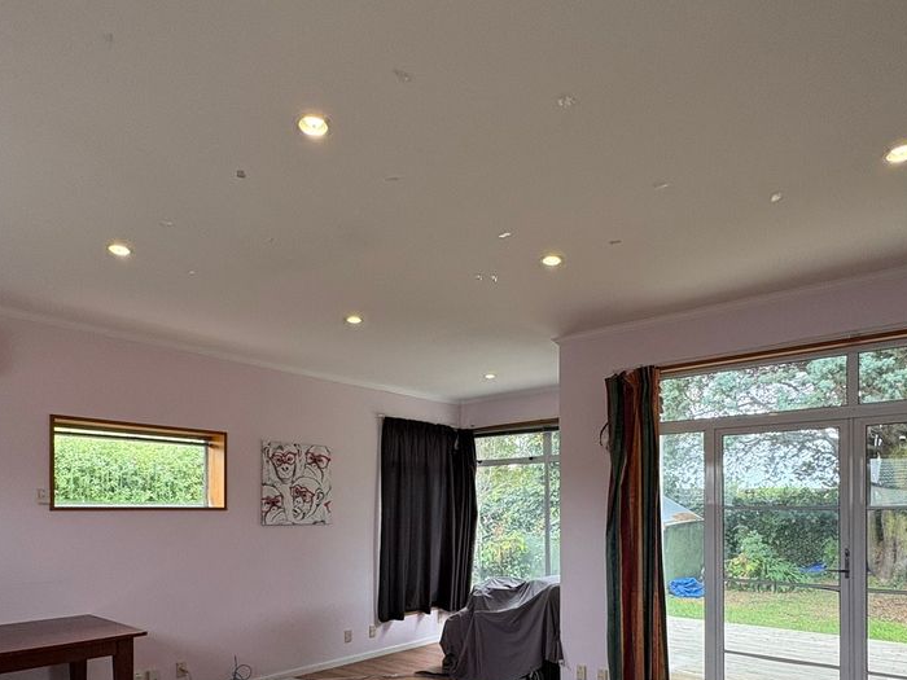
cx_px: 457
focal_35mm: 24
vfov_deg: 54.2
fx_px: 629
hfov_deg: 71.6
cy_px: 510
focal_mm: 2.22
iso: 200
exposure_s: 1/100
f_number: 2.2
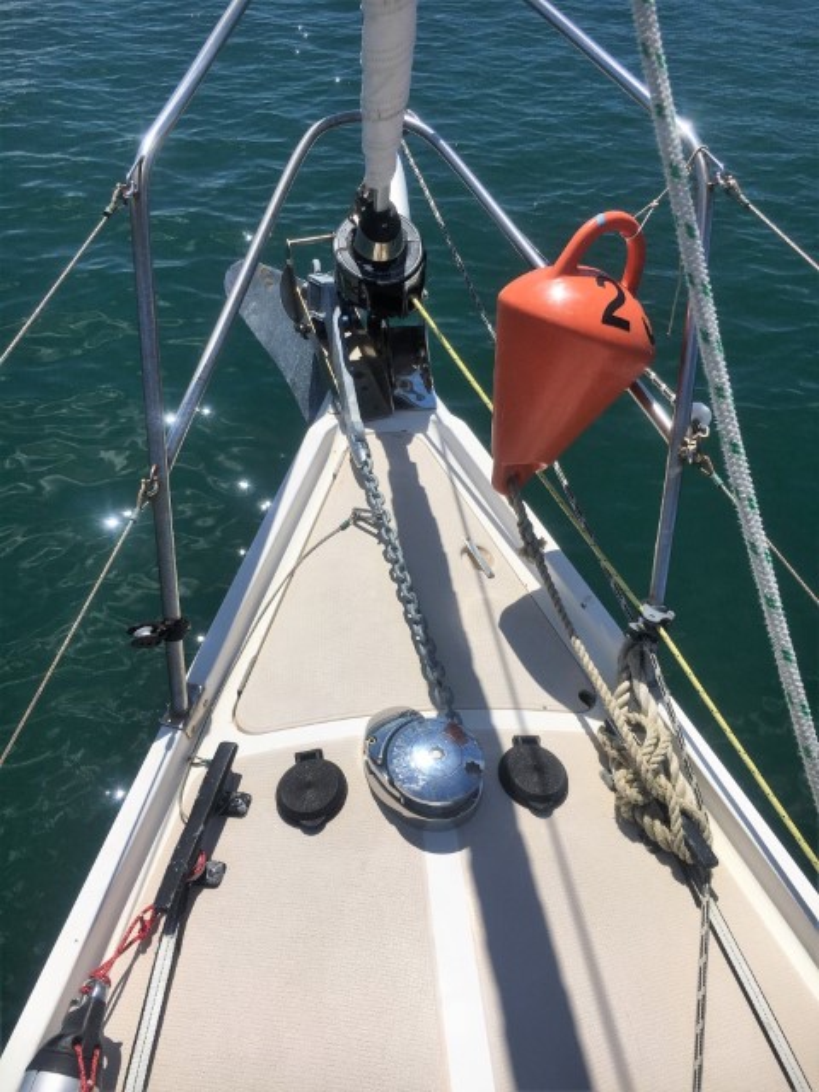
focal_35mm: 29
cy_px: 546
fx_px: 915
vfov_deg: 61.7
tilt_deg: -45.5
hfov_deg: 48.2
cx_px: 410
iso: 25
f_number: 2.2
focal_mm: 4.15
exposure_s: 1/5128
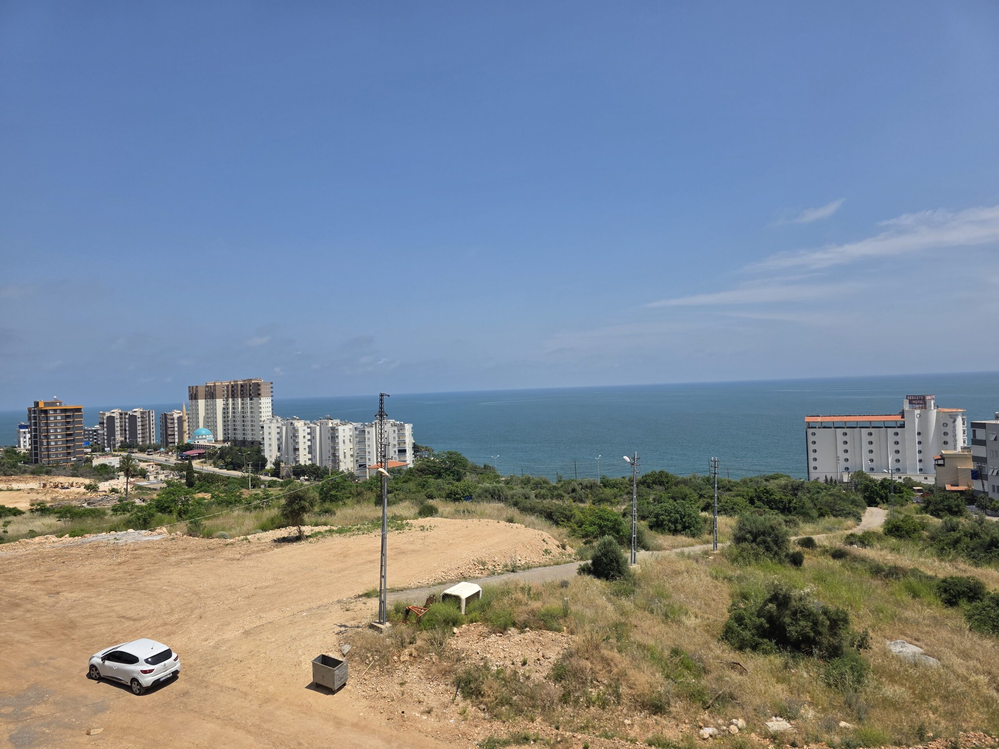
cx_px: 500
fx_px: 664
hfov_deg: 73.9
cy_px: 374
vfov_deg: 58.9
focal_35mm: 23
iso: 64
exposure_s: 1/7944
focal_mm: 6.3
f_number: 1.7
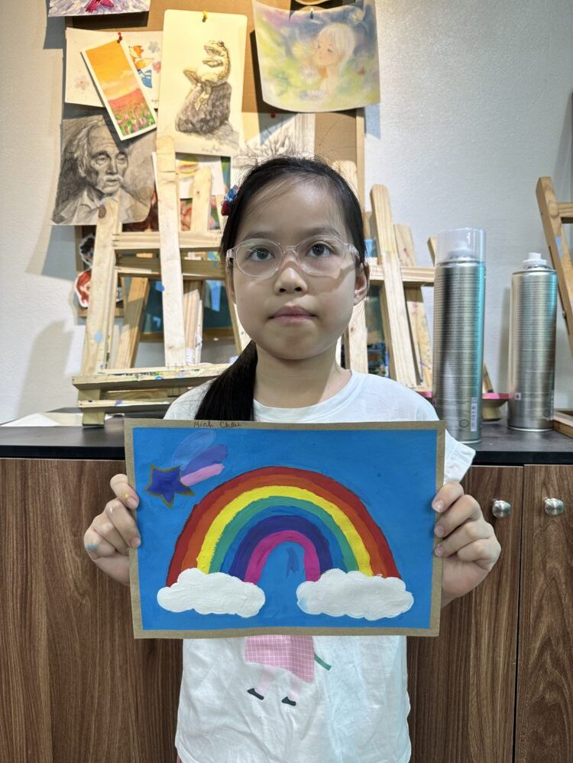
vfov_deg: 71.6
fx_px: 530
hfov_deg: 56.8
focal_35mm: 24
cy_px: 382
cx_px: 286
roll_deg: -1.4
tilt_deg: -3.2
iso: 64
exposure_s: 1/100
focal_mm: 6.86
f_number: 1.78
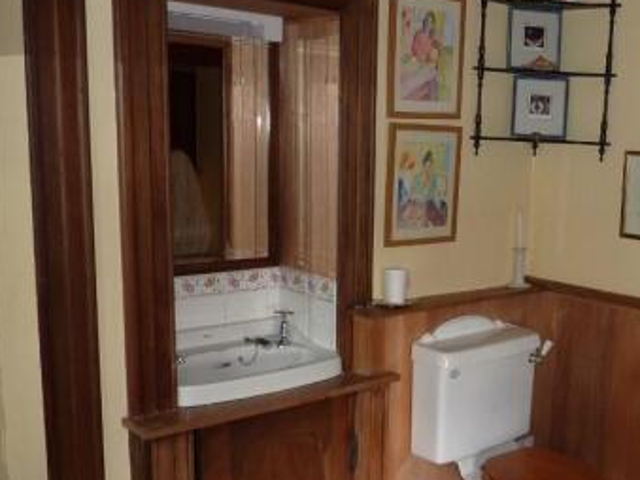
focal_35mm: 43
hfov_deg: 42.5
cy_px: 298
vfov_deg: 33.4
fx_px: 795
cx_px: 482
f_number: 3.3
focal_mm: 4.1
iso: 100
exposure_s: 1/30
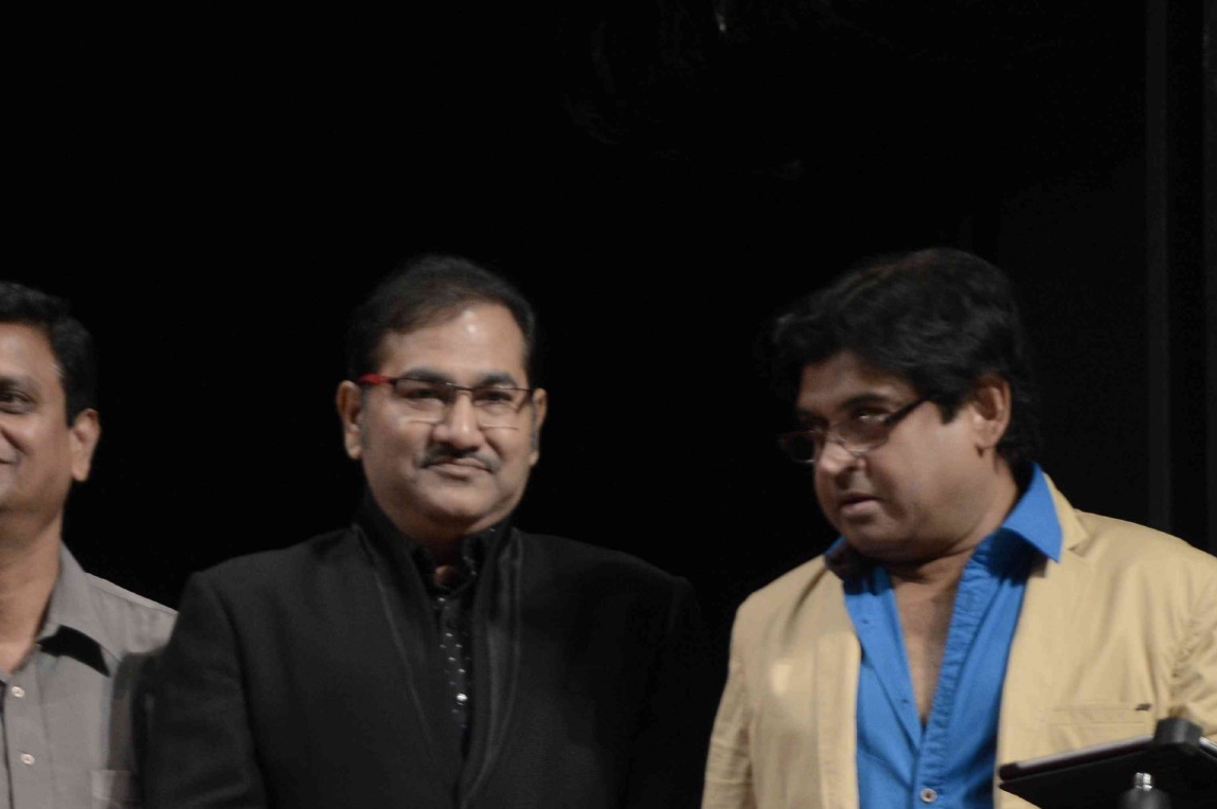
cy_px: 666
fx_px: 7464
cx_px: 362
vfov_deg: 6.2
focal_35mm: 221
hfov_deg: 9.3
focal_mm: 75
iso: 800
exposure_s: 1/100
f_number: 5.3
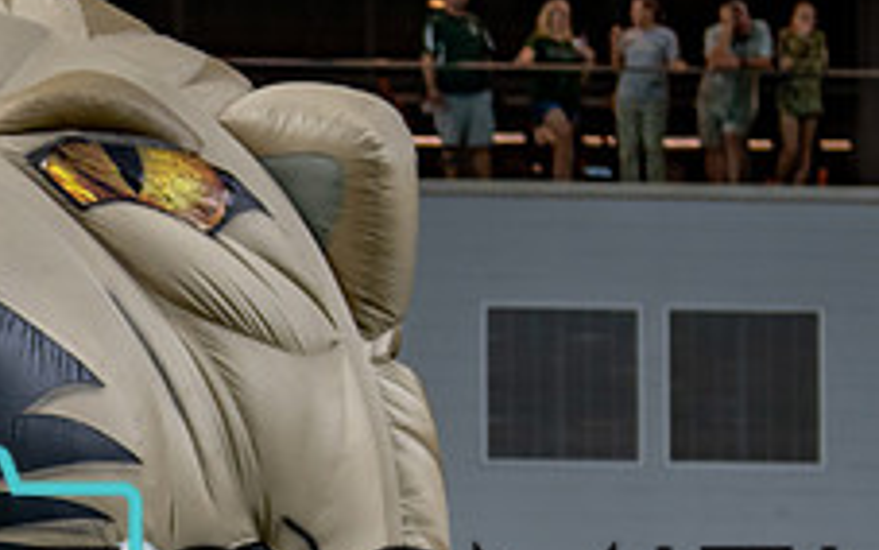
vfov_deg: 6.4
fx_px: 4888
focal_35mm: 204
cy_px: 734
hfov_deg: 10.2
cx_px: -107
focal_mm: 50
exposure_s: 1/2000
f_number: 1.2
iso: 640
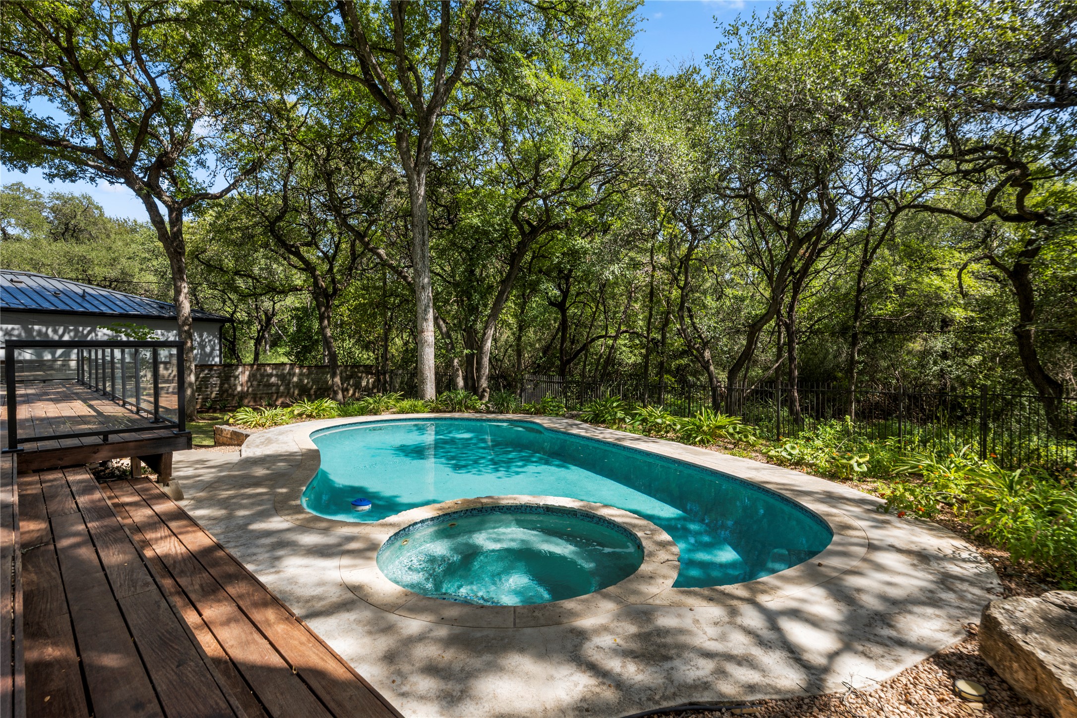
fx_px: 479
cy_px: 359
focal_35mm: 16
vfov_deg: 73.7
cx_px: 538
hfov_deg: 96.7
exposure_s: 1/60
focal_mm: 16
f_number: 8
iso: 200
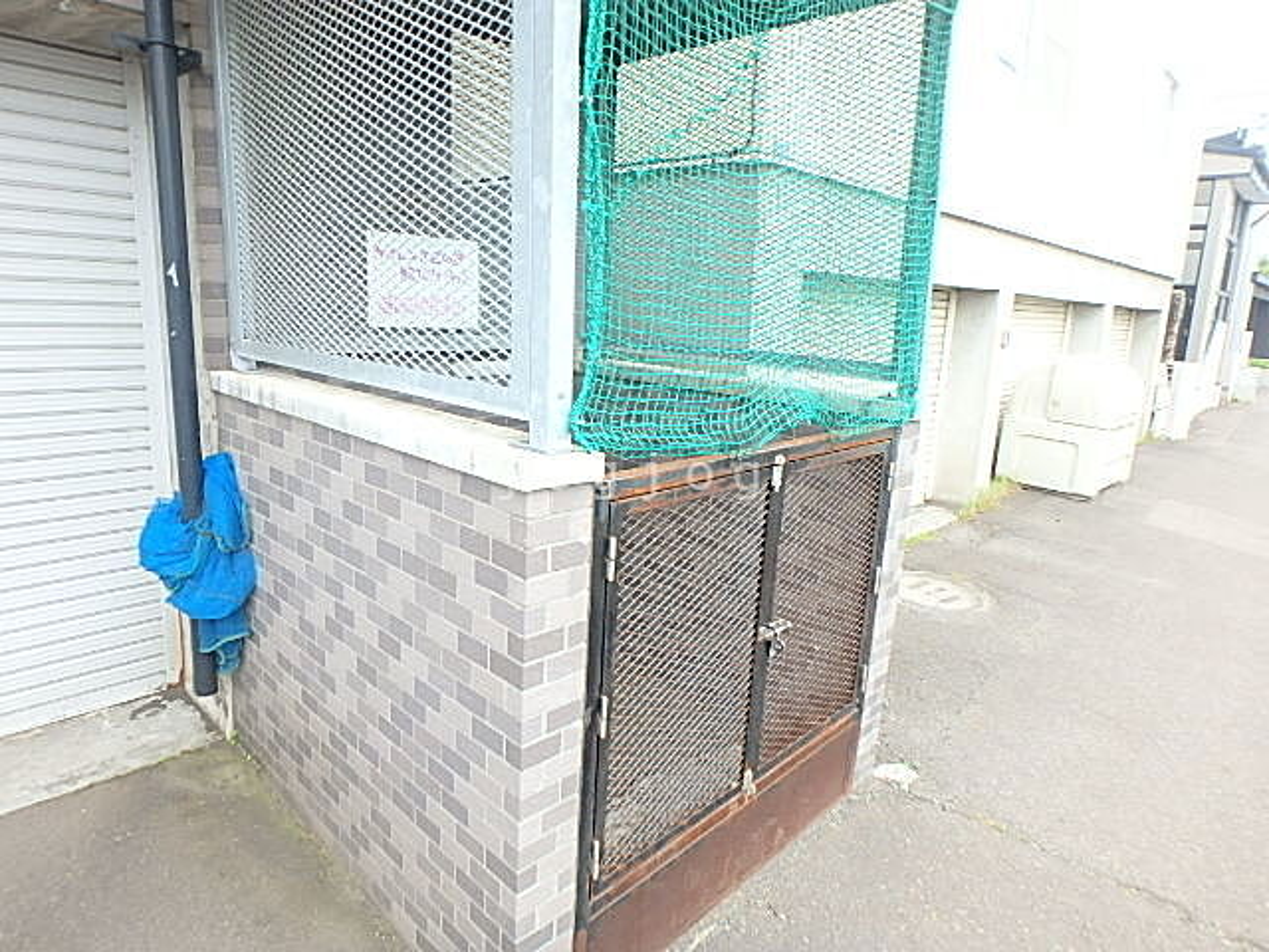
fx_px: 770
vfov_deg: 63.4
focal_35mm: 21
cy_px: 476
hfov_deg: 79.0
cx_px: 634
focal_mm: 3.7
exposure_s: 1/60
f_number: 3.5
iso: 200
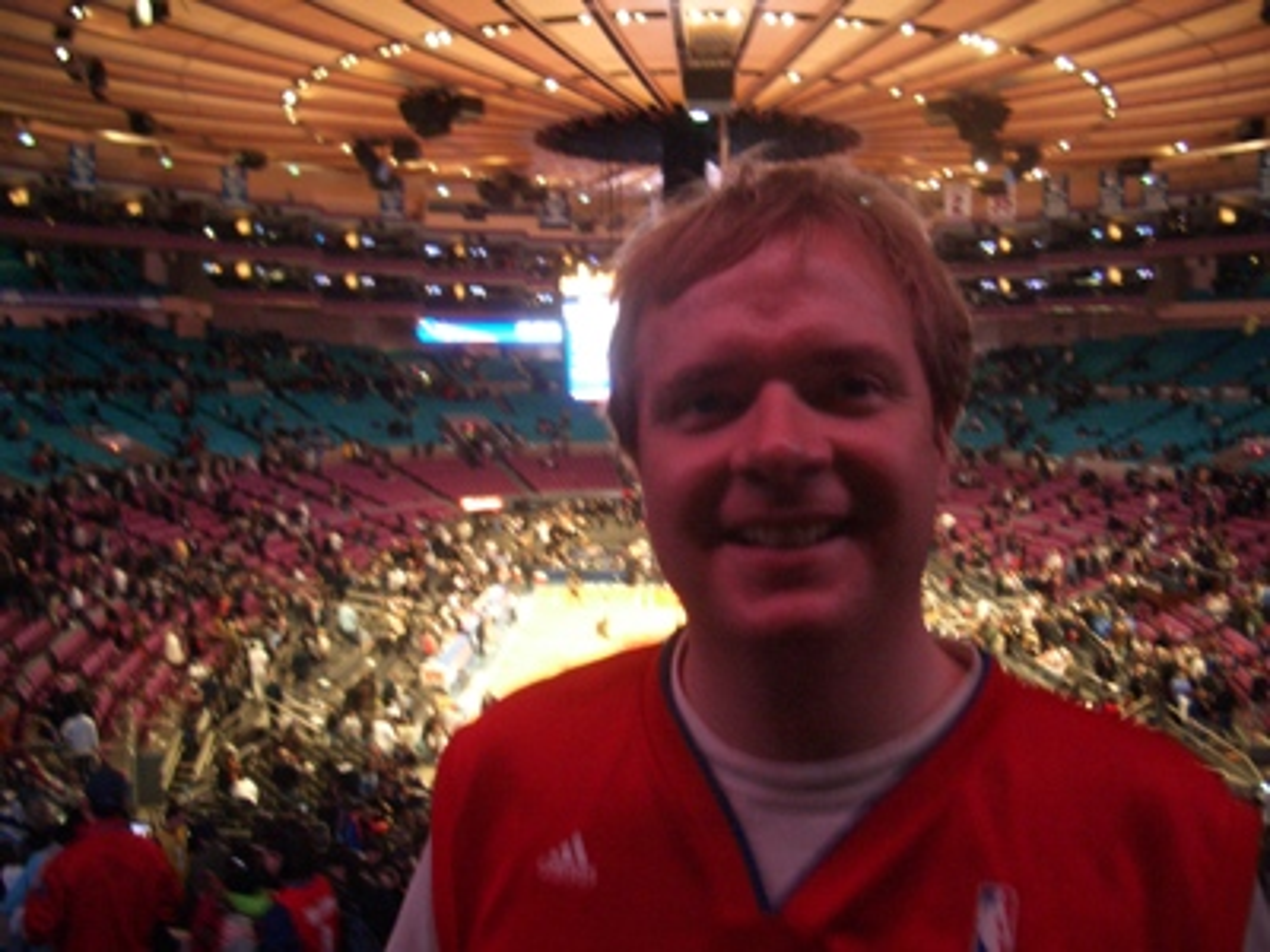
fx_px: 1284
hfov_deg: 52.6
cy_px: 476
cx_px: 635
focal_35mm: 35
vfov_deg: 40.7
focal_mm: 5.8
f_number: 2.6
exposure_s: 1/15
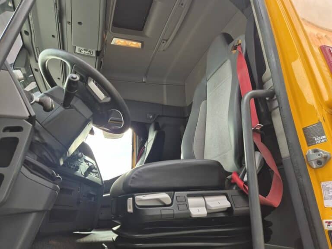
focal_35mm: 23
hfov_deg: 73.9
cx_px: 166
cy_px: 124
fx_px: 221
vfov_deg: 58.9
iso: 40
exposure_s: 1/180
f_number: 1.8
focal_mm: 5.4
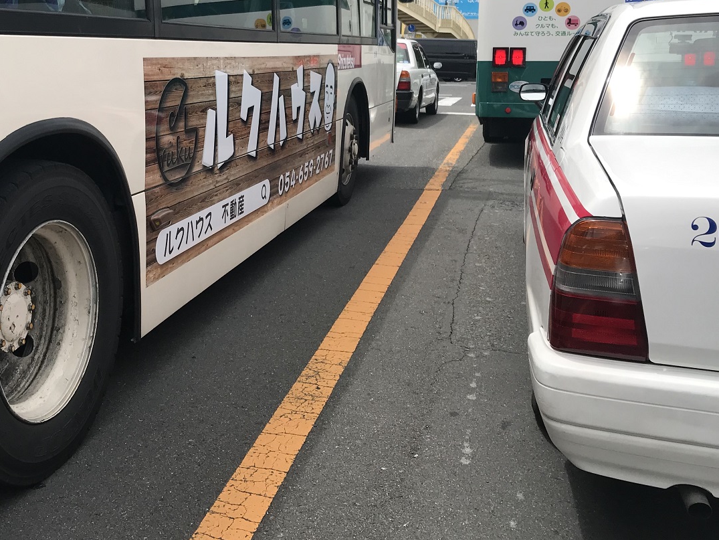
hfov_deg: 44.2
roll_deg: -2.1
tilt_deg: -6.3
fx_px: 873
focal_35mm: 42
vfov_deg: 33.9
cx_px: 249
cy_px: 164
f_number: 1.8
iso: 20
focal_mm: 3.99
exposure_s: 1/2660
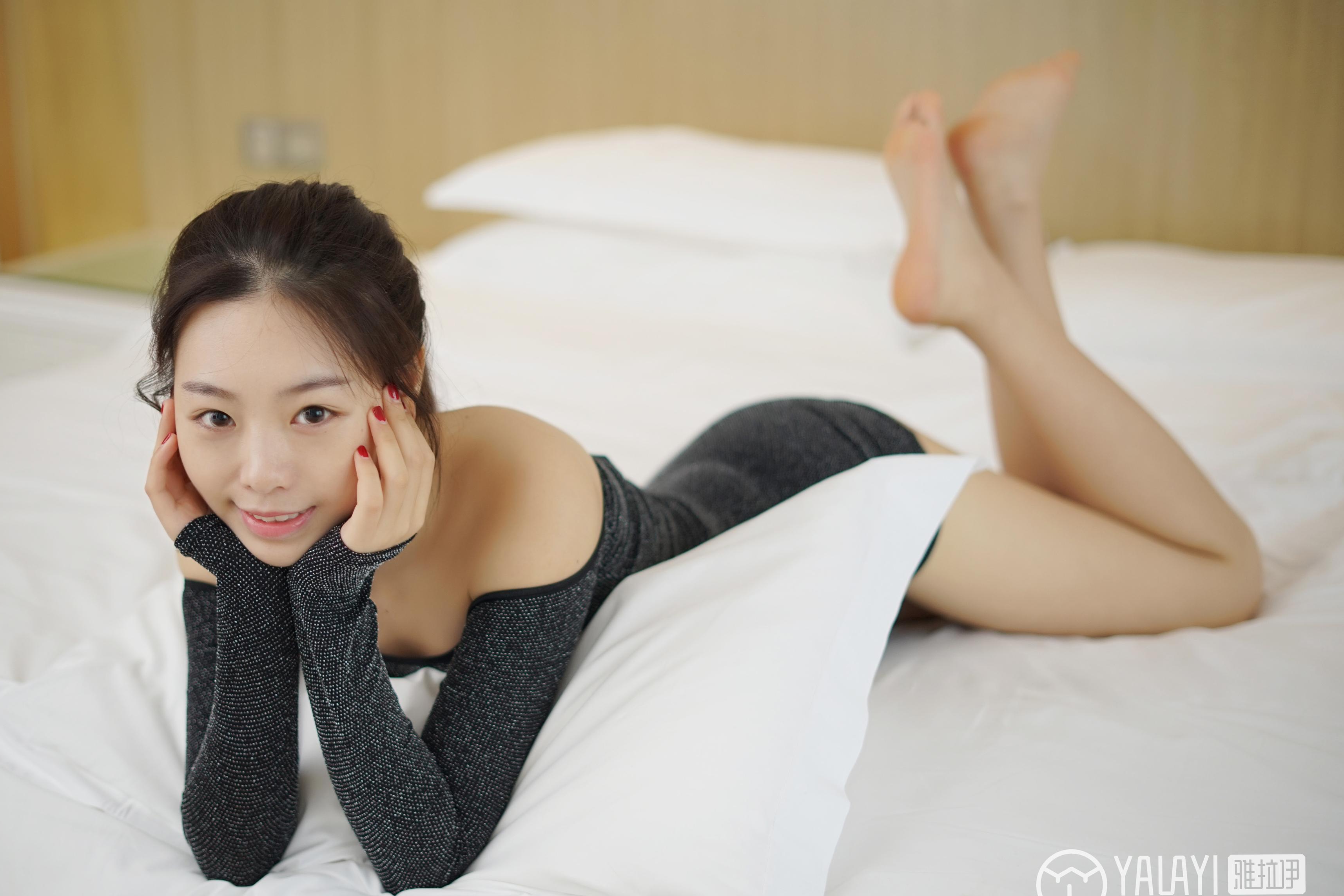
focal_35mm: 56
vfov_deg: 24.2
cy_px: 476
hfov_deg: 35.6
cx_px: 611
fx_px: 2091
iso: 320
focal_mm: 50
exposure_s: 1/60
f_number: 2
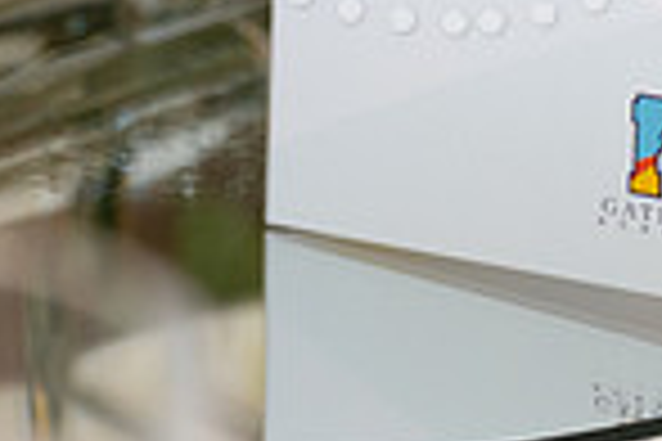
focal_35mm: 433
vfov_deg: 3.2
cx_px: 455
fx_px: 7962
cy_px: -403
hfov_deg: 4.8
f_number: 4.5
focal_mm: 110
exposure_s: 1/100
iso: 800
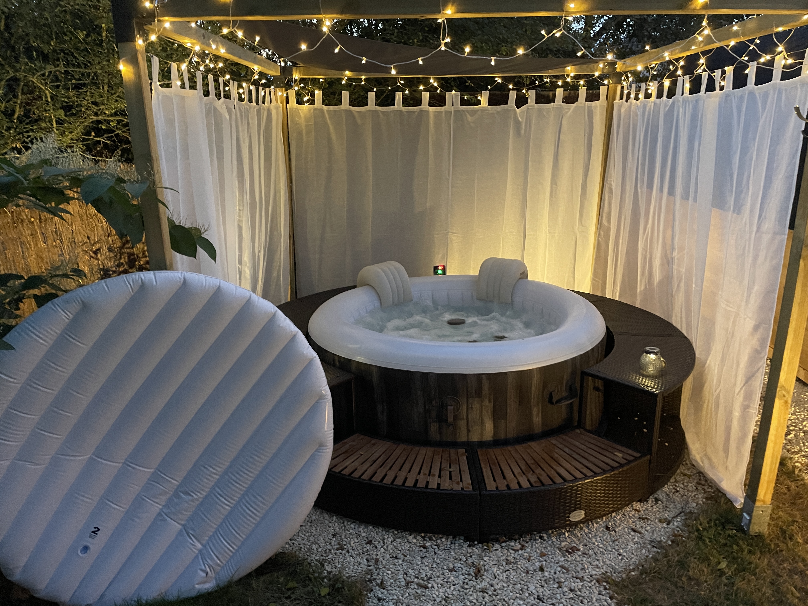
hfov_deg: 67.3
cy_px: 303
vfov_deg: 53.1
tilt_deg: -16.7
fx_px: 607
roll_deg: +0.3
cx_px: 404
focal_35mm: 26
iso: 640
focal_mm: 4.2
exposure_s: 1/25
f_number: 1.6
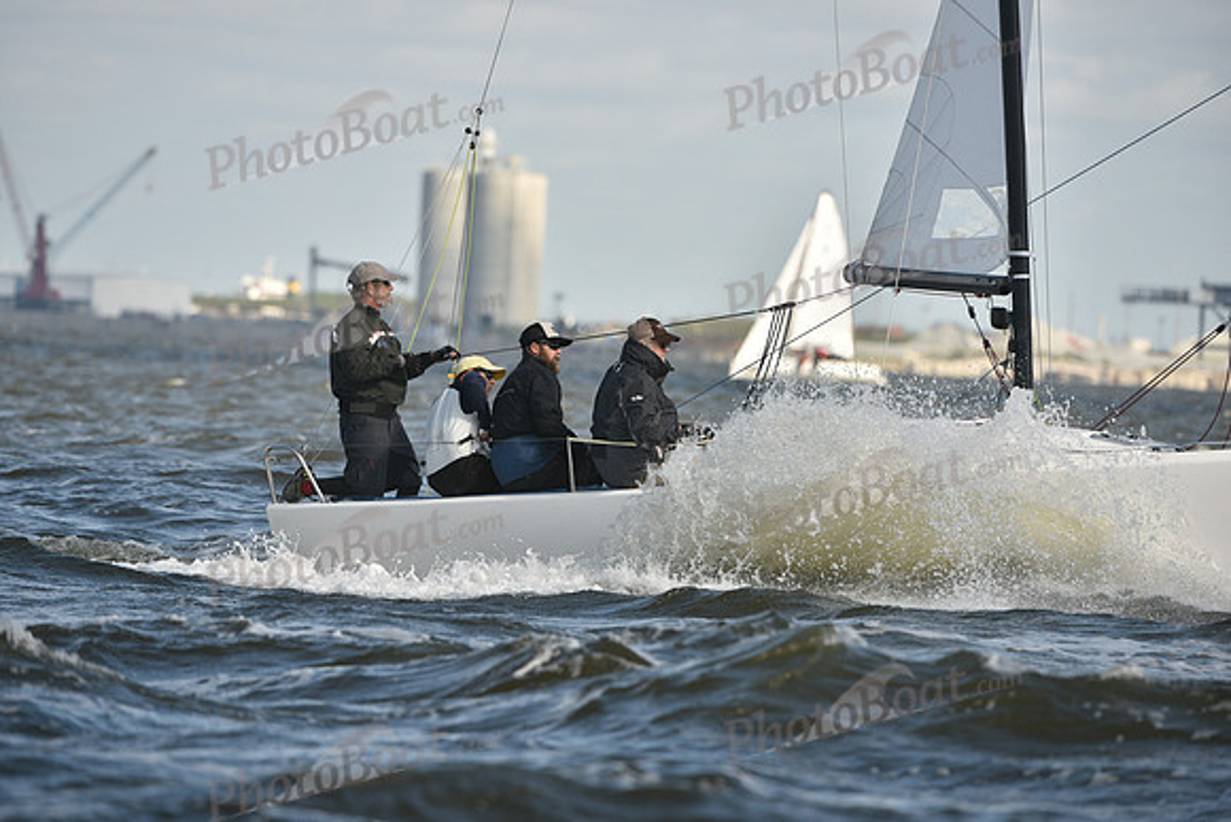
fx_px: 11970
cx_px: 616
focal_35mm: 350
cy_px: 411
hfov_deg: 5.9
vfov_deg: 3.9
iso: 250
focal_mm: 350
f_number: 5.6
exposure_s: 1/1250
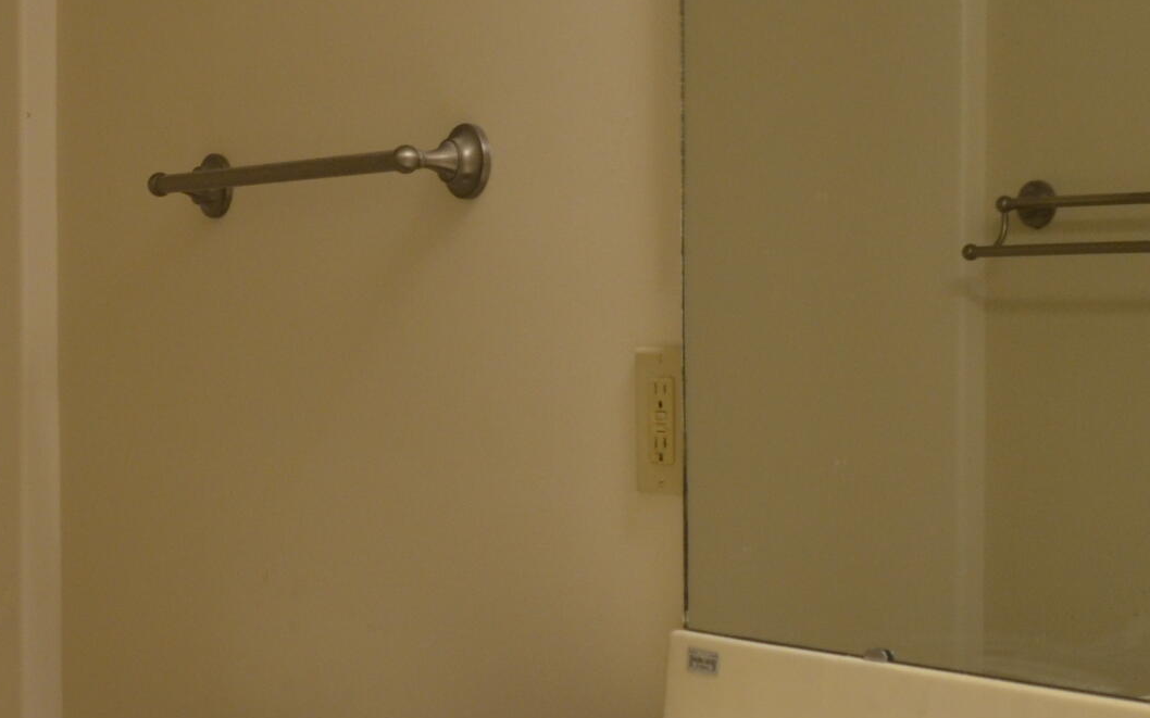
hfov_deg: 26.1
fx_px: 2444
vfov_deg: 16.7
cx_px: 276
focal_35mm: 78
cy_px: 413
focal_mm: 18
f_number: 3.5
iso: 400
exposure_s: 1/50
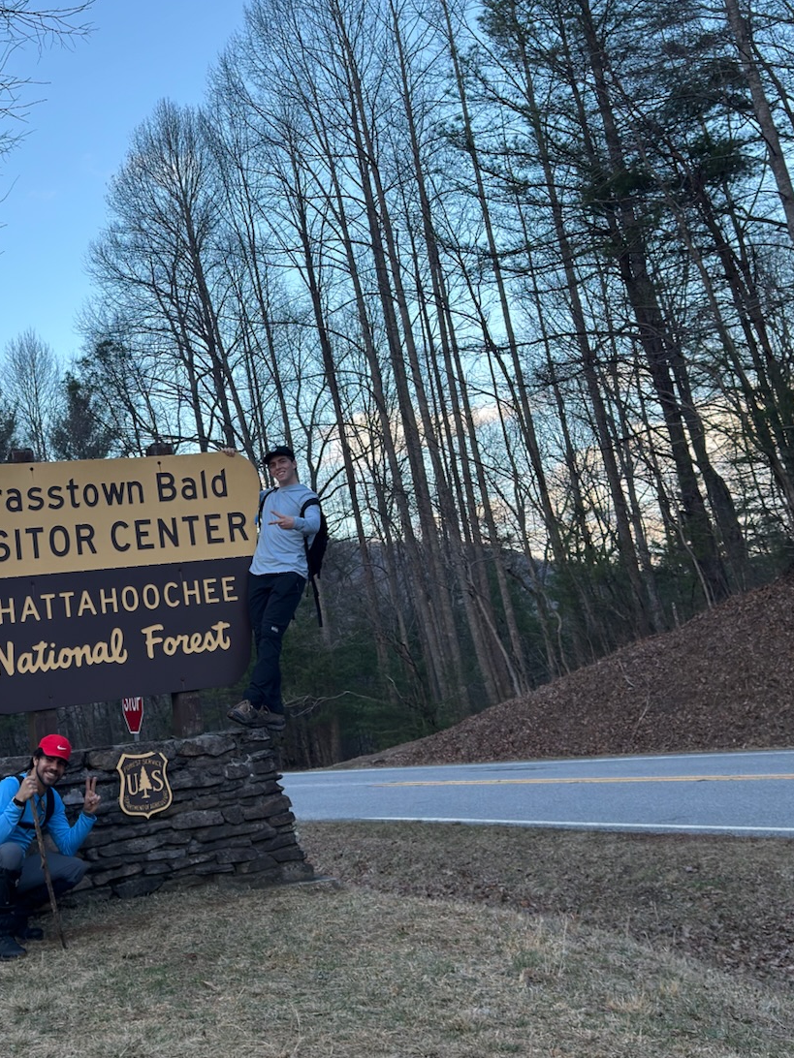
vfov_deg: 41.6
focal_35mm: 45
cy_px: 362
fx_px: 1376
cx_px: 180
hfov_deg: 31.5
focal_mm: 6.76
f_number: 1.78
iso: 80
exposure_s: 1/533
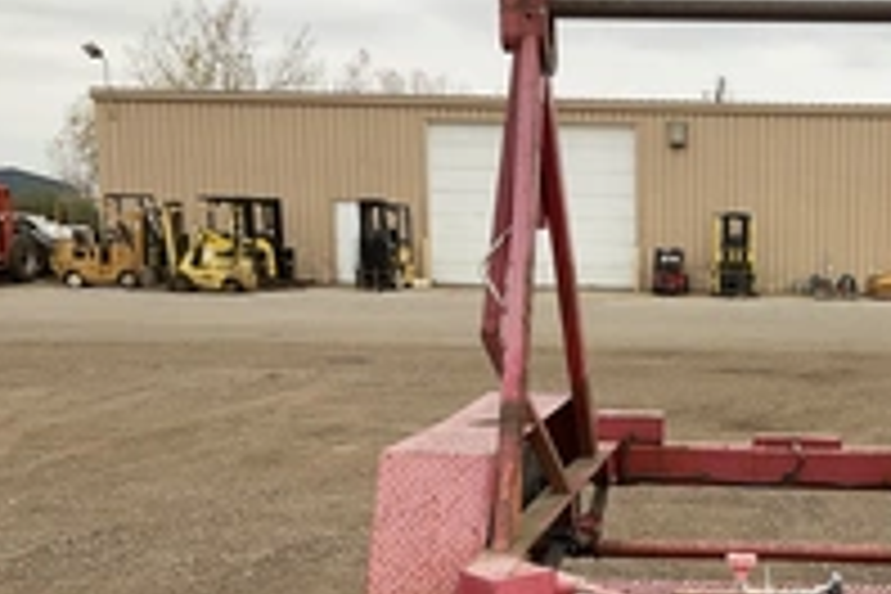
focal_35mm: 61
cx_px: 774
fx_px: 1510
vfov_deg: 21.8
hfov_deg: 31.6
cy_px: 526
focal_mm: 3
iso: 20
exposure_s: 1/122
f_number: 1.8
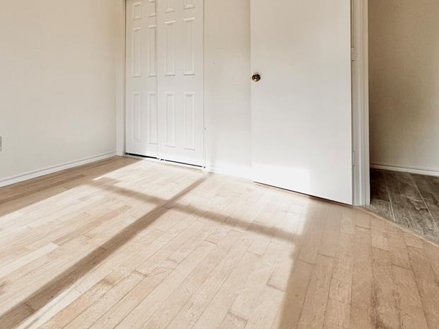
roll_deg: +0.5
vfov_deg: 56.2
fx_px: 292
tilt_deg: -0.3
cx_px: 164
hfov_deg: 72.7
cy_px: 86
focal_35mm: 23
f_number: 2.2
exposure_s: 1/600
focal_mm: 2.22
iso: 50
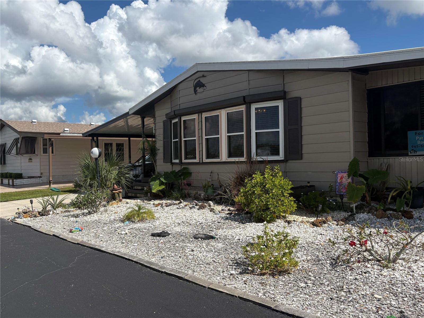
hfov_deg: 67.3
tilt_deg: +1.2
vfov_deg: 53.1
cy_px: 159
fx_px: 318
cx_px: 212
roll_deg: +2.0
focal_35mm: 26
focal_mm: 5.96
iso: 50
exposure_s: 1/6329
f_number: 1.6
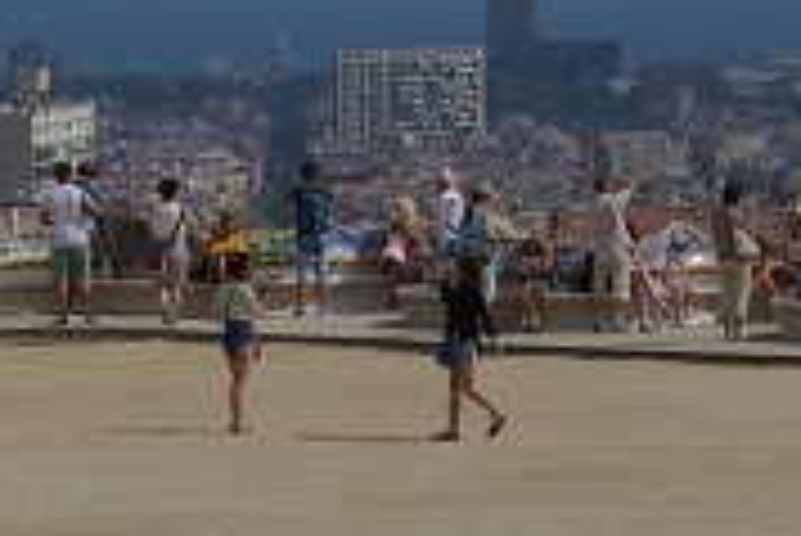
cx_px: -153
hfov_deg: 6.3
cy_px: -216
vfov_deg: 4.2
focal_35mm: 323
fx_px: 7192
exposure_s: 1/1250
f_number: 9
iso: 200
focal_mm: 52
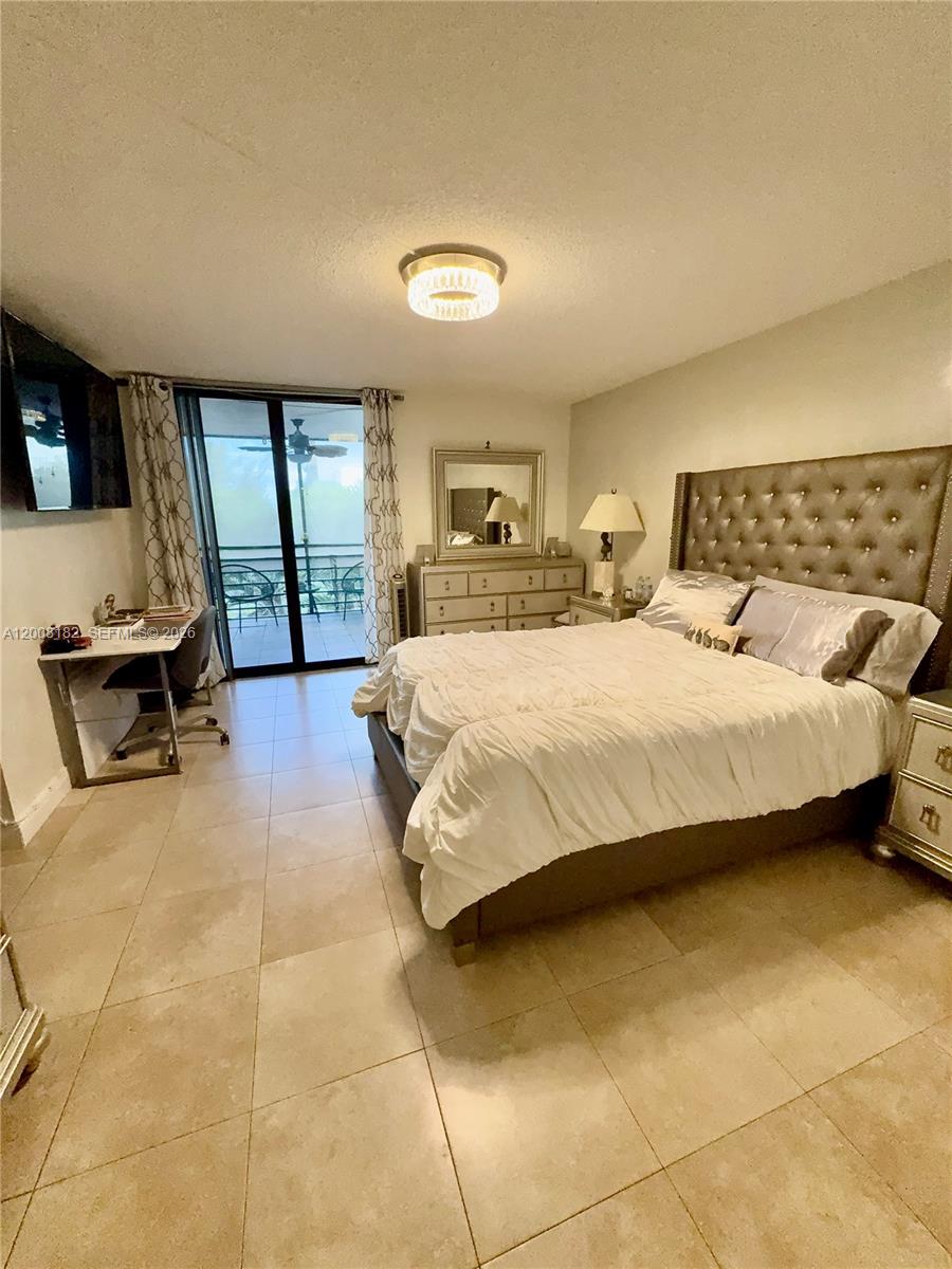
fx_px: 513
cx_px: 476
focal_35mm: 14
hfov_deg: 85.7
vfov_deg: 102.1
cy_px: 634
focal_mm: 2.22
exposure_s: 1/120
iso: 400
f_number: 2.2
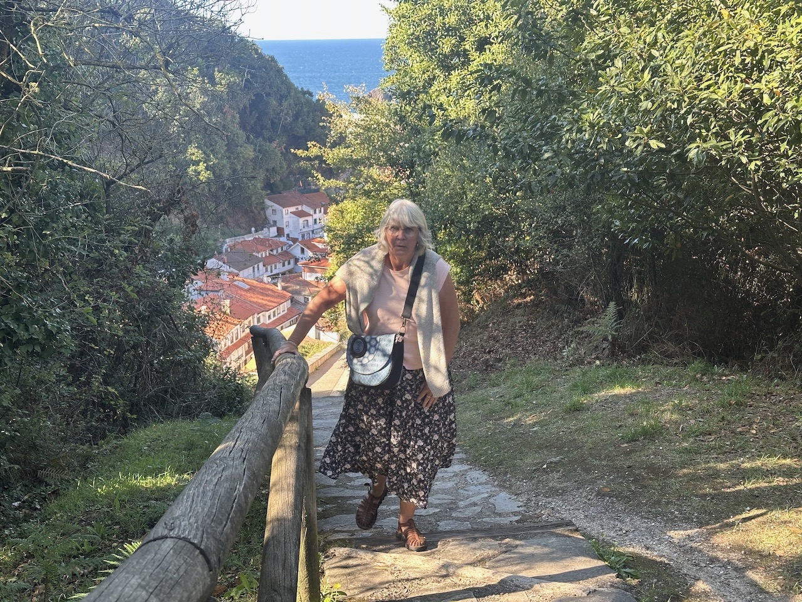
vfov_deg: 30.3
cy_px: 301
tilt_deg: -14.5
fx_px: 1112
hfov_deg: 39.7
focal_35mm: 48
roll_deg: +1.2
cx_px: 401
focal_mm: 6.86
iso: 64
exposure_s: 1/254
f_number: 1.78
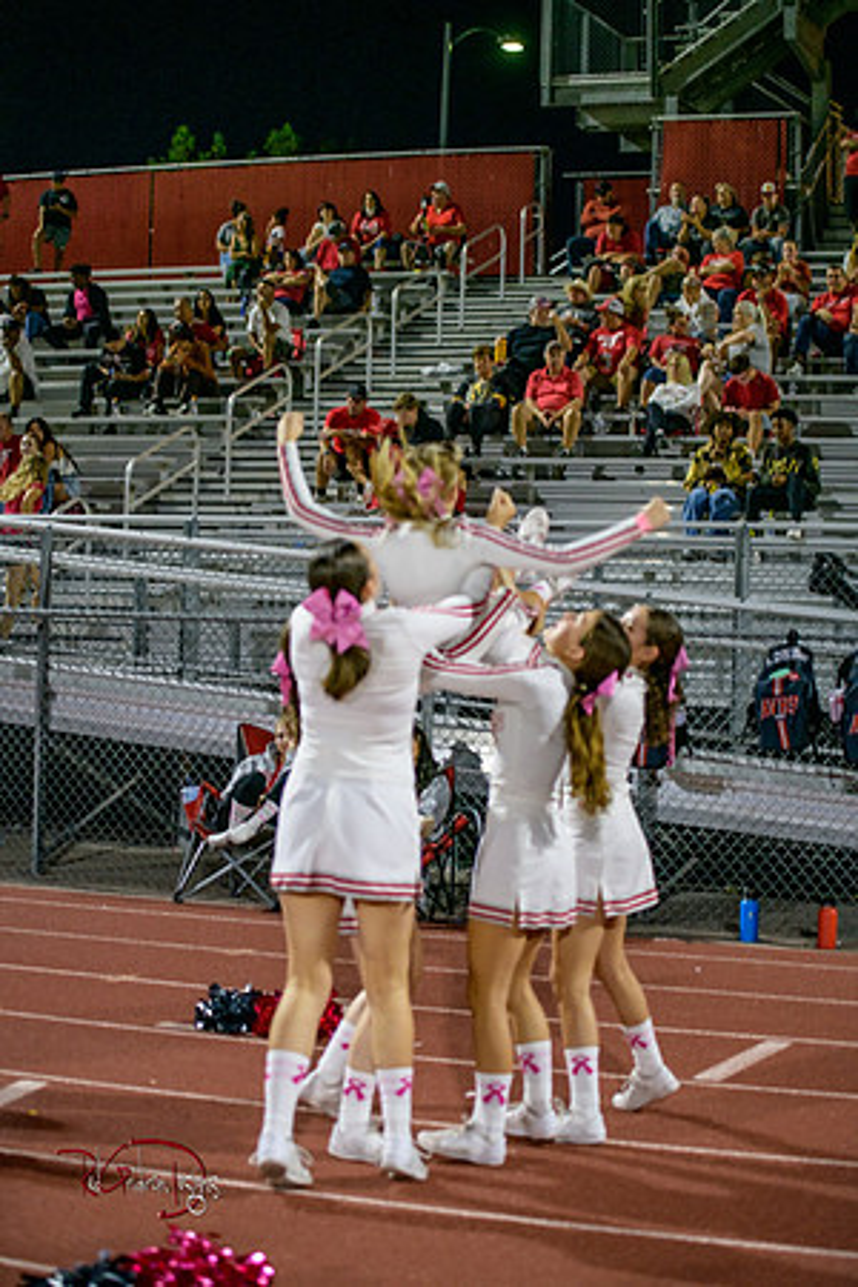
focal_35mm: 70
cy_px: 644
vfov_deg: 28.8
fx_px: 2502
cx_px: 429
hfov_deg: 19.5
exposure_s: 1/250
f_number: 2.8
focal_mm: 70
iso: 1600
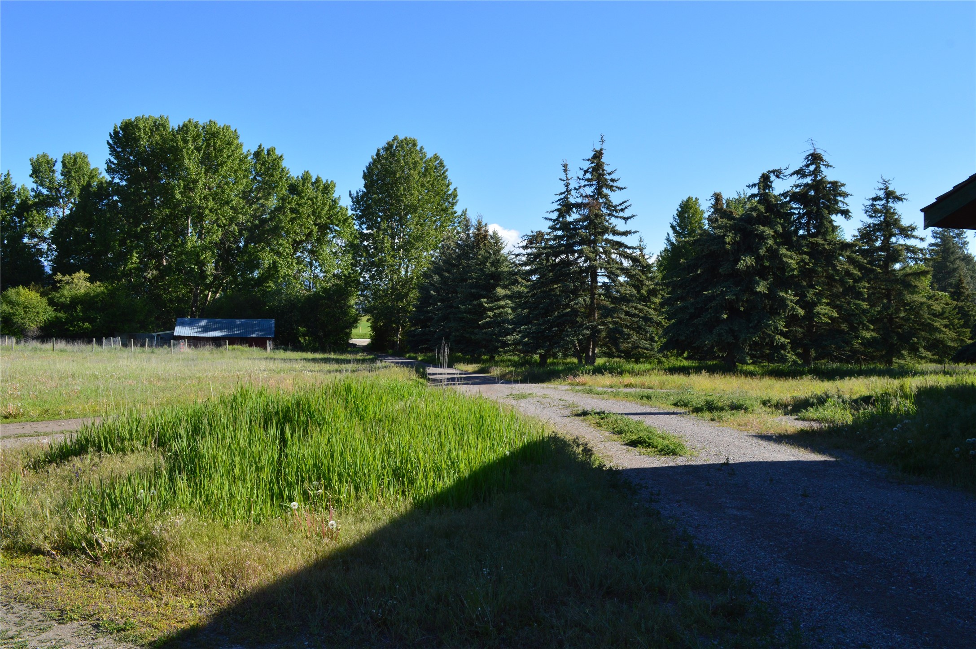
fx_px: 731
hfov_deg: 67.4
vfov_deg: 47.8
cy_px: 324
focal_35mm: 27
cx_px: 488
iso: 400
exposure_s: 1/250
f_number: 10
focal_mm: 18
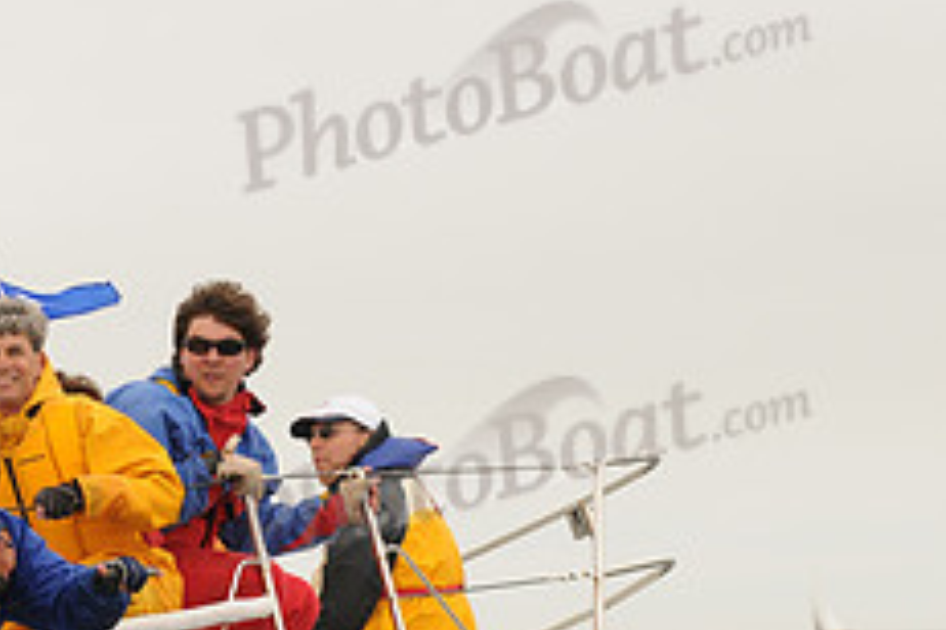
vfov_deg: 3.8
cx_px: 25
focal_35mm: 357
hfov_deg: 5.8
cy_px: 730
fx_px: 9387
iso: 200
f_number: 4.5
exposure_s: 1/640
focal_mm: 95
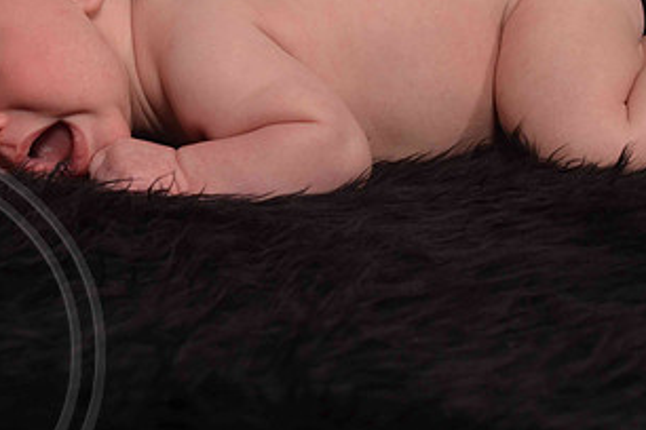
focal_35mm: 176
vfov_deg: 7.8
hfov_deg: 11.7
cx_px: 270
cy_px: 145
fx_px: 3158
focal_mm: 62
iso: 200
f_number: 9
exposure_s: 1/60
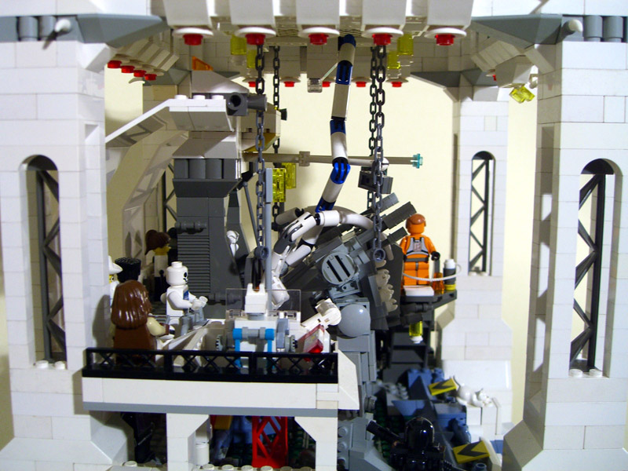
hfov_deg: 49.0
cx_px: 314
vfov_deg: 37.7
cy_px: 236
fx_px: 689
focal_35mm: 38
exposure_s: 1/30
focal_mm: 7.9
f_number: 2.8
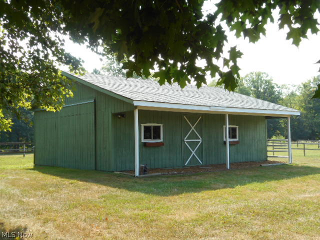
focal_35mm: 44
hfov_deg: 42.9
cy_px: 120
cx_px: 160
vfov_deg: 32.9
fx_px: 407
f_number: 4.7
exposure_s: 1/125
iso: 80
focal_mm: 7.9
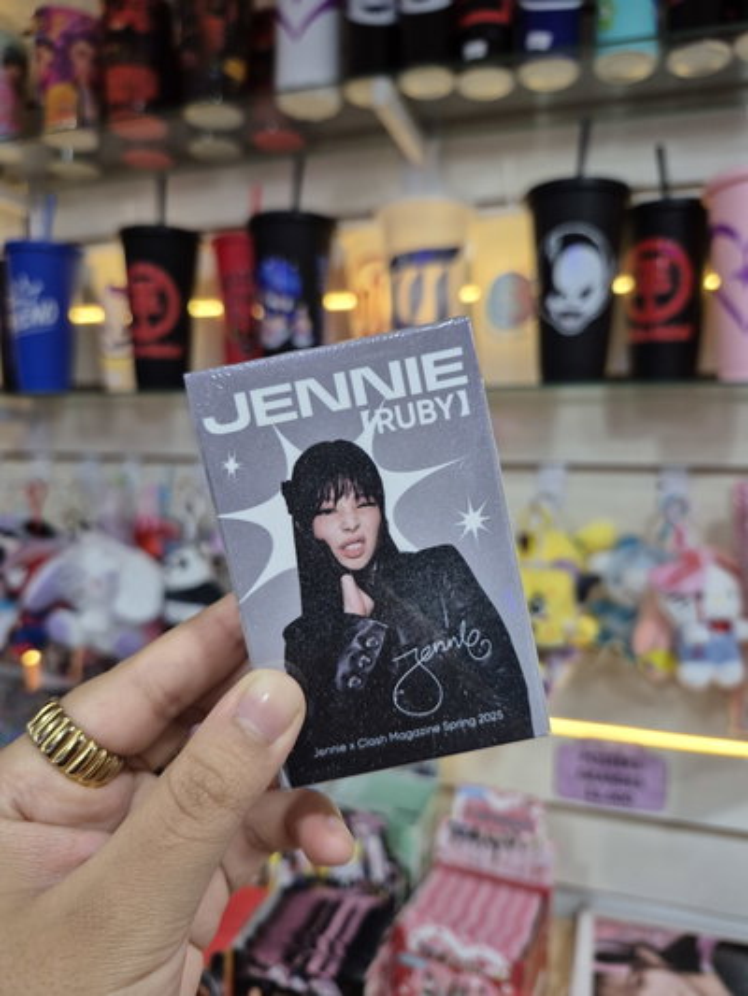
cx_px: 374
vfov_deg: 73.9
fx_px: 662
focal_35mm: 23
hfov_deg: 58.9
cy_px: 498
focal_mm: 5.4
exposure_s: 1/100
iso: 250
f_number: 1.8
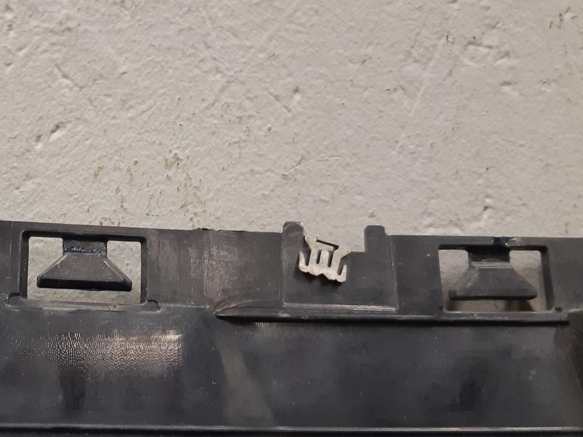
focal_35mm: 50
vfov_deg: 29.1
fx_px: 842
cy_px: 220
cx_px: 91
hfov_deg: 36.5
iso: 160
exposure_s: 1/50
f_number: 1.7
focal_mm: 3.93
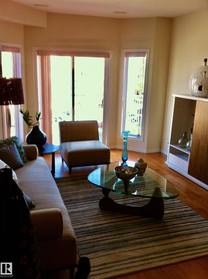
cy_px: 140
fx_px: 281
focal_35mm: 35
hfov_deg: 40.6
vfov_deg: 52.7
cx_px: 104
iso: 80
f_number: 2.8
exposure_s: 1/40
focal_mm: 3.85
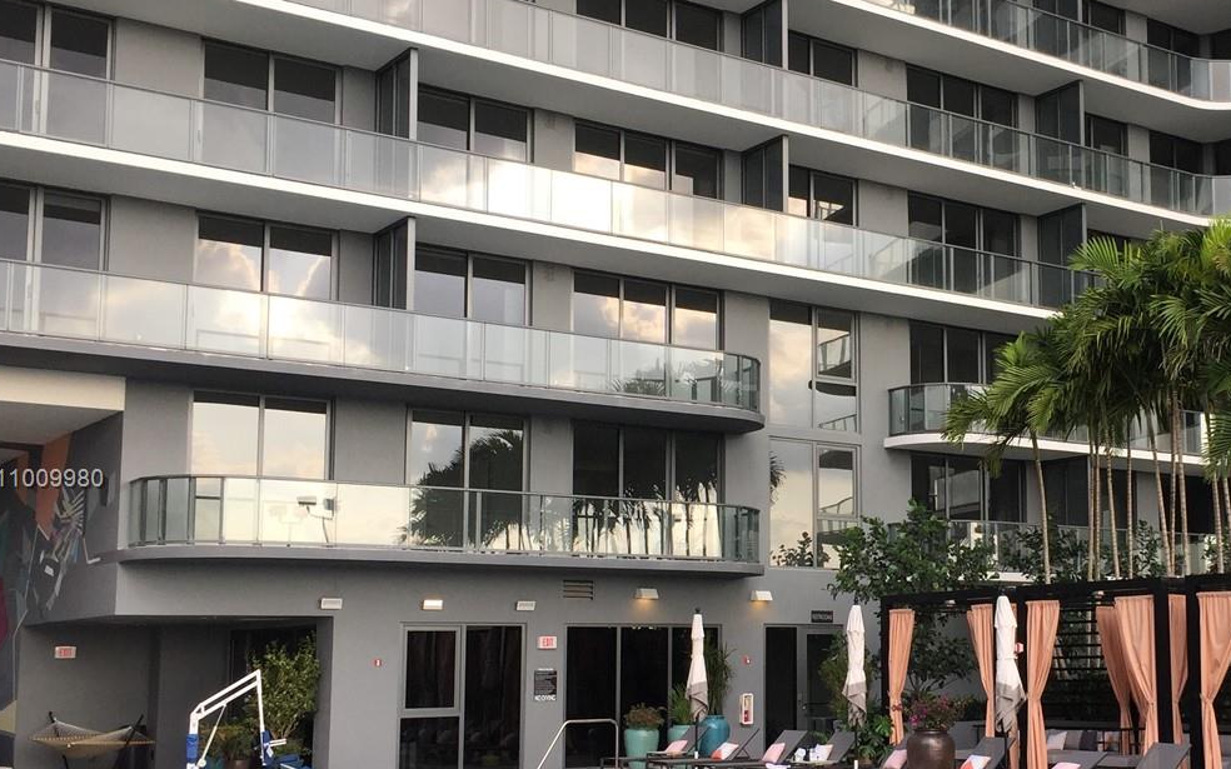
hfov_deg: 39.3
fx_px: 1677
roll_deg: -0.4
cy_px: 480
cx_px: 907
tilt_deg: +6.5
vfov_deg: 25.8
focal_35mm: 50
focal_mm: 4.15
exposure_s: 1/350
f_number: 2.2
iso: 32
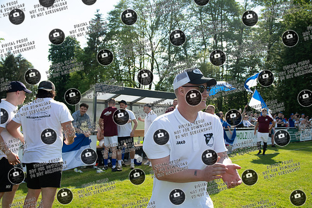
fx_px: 312
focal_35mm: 36
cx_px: 156
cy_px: 104
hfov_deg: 53.2
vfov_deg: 36.8
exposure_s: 1/1000
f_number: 4
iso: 160
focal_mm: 24
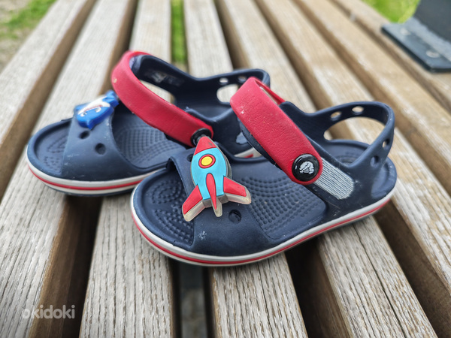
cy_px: 169
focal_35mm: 23
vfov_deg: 58.9
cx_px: 226
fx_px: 300
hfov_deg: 73.9
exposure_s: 1/200
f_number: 1.6
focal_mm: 6.55
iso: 50
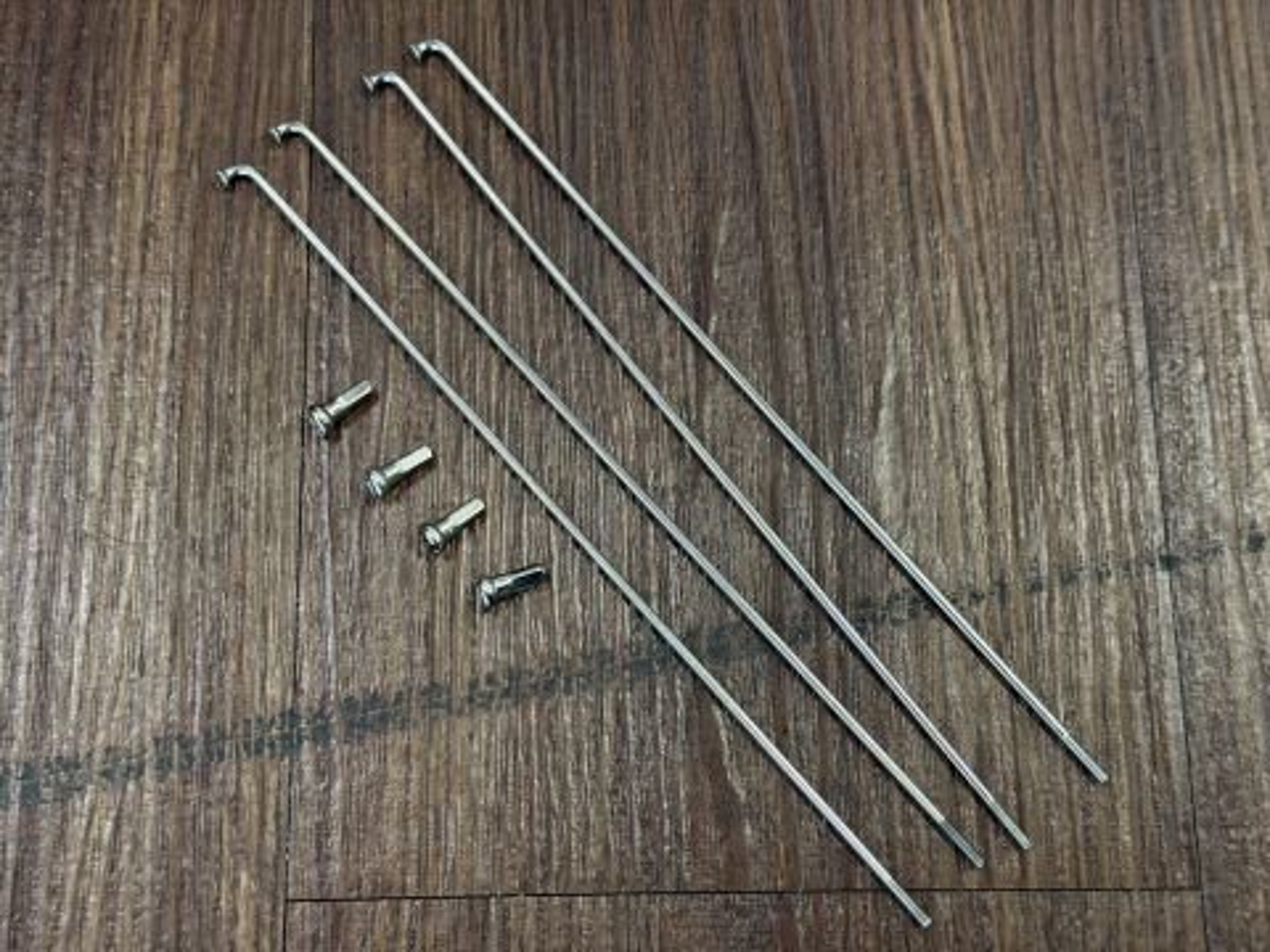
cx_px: 635
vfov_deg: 30.3
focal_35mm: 48
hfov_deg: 39.7
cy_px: 476
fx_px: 1761
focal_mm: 6.76
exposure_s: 1/50
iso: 100
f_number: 1.78
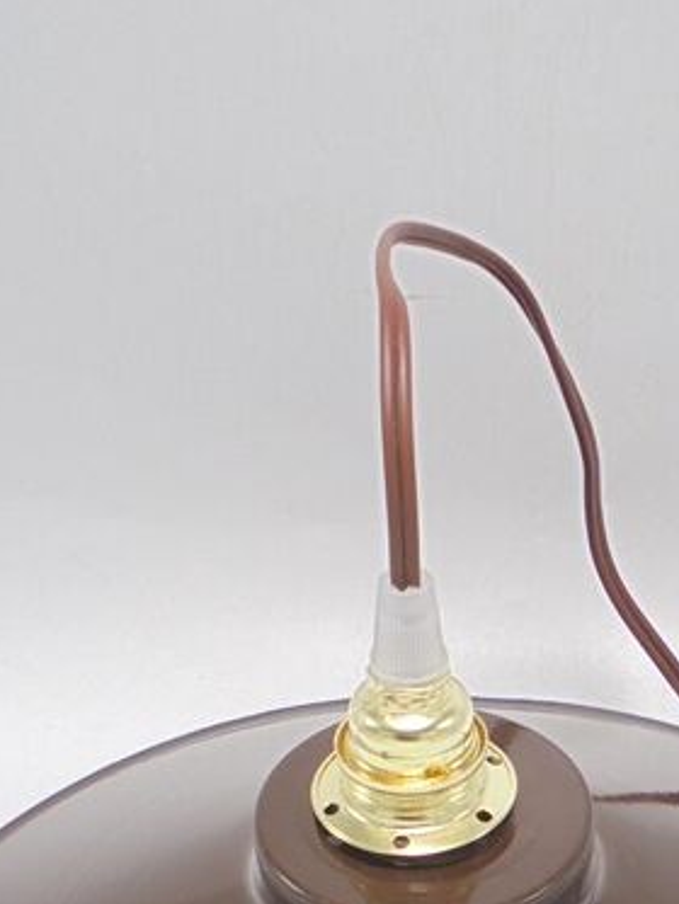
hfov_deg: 20.9
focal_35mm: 70
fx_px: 1830
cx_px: 489
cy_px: 1028
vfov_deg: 25.5
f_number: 3.7
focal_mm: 5.3
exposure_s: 1/50
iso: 100
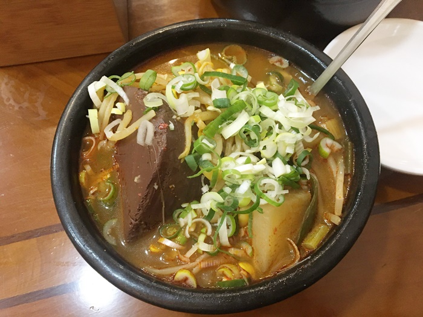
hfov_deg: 61.7
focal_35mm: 29
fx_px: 354
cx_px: 212
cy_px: 158
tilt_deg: -65.5
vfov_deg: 48.2
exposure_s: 1/30
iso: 200
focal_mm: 4.15
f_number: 2.2
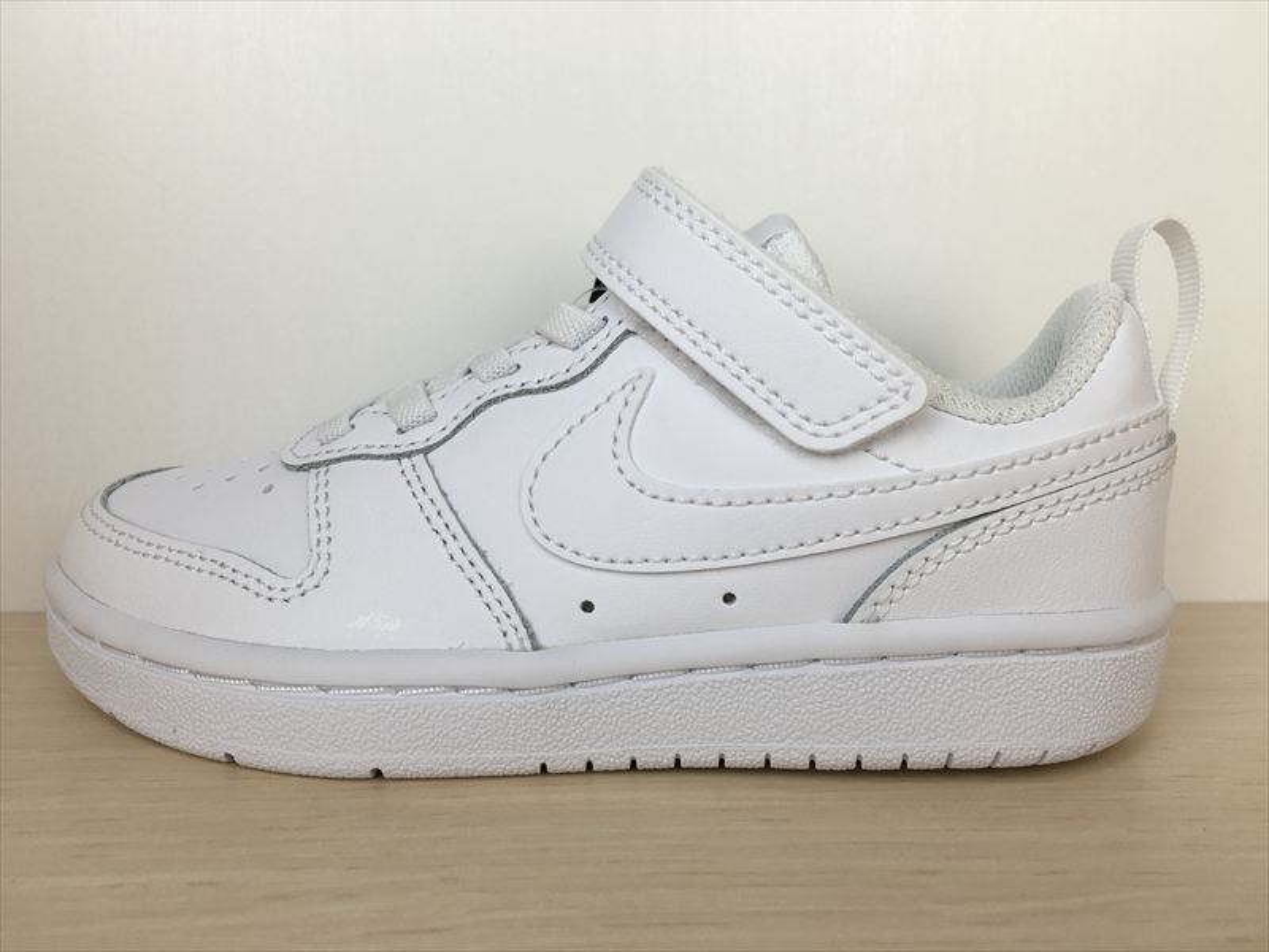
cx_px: 634
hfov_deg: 61.7
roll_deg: +0.2
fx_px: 1063
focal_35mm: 29
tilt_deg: -9.1
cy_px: 476
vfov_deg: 48.2
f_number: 2.2
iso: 25
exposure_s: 1/199
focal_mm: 4.15
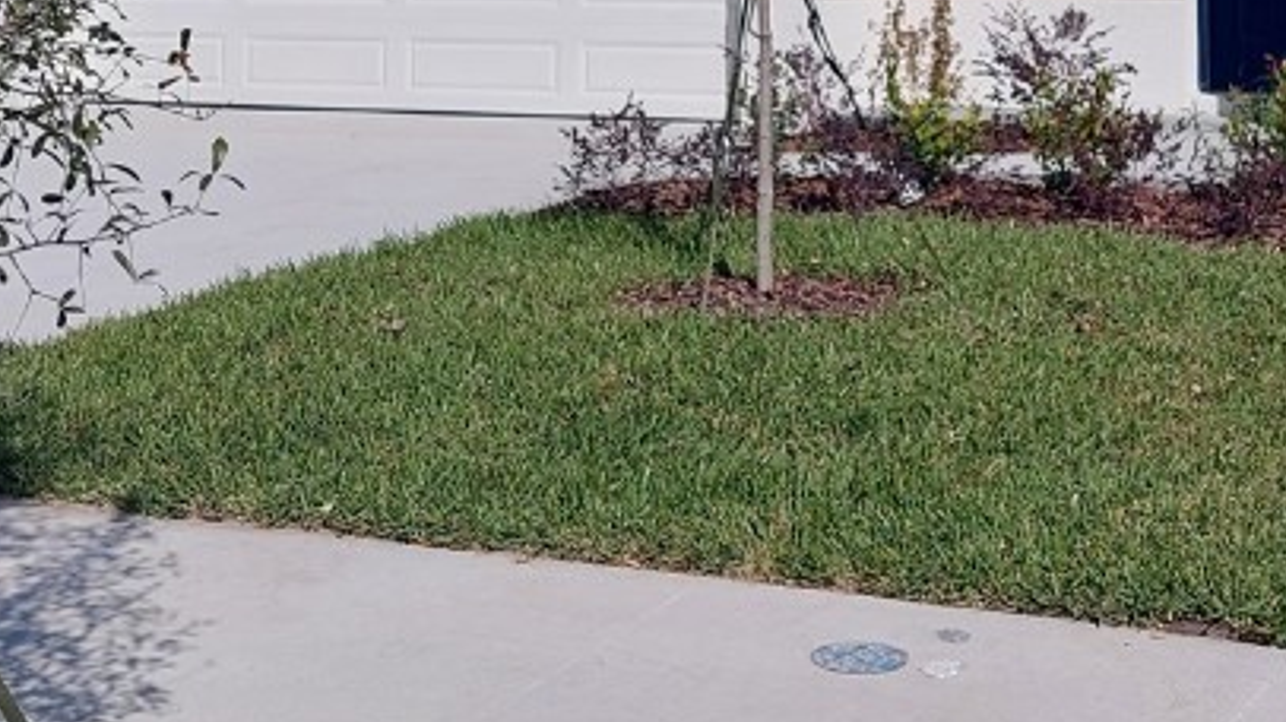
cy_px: -101
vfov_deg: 17.5
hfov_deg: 31.7
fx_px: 2250
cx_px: 811
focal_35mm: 66
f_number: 1.8
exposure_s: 1/4557
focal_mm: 5.23
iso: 40
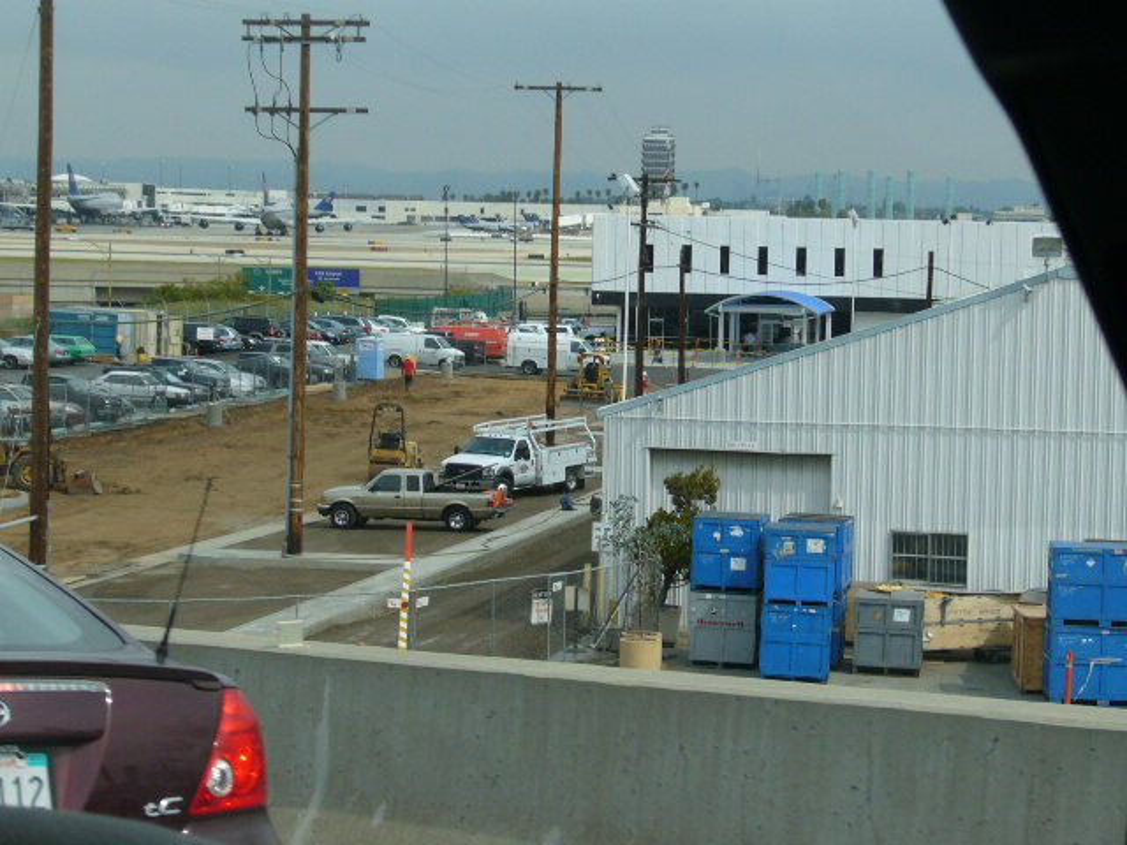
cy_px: 422
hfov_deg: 21.1
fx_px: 3028
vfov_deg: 15.9
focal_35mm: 93
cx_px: 564
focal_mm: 11.2
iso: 80
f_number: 9
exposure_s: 1/160
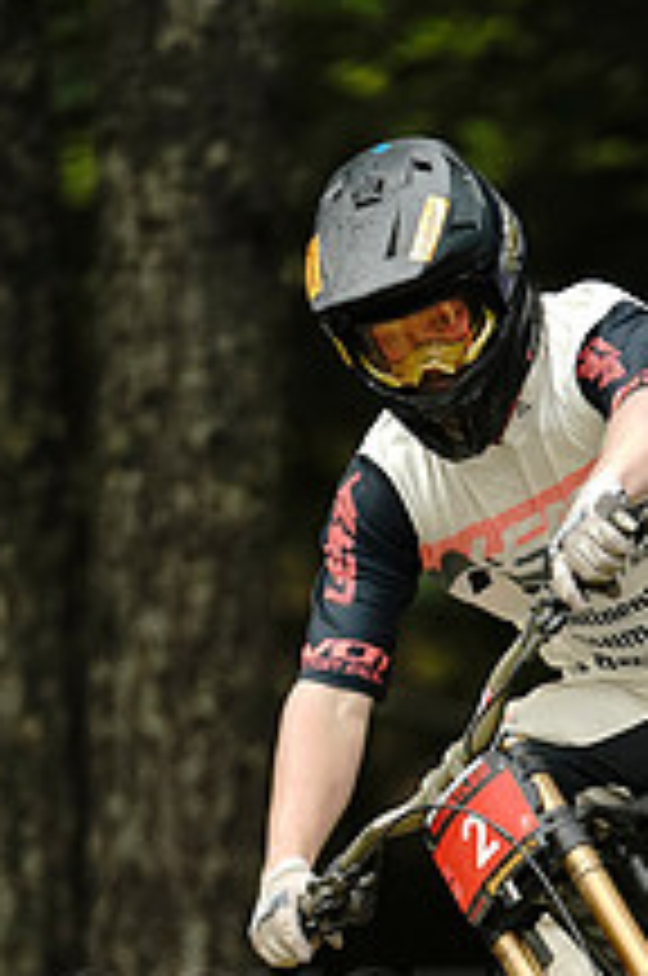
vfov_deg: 1.7
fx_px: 33774
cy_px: 989
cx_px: 621
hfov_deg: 1.1
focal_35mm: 1247
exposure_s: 1/1600
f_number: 4
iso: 2000
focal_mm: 600
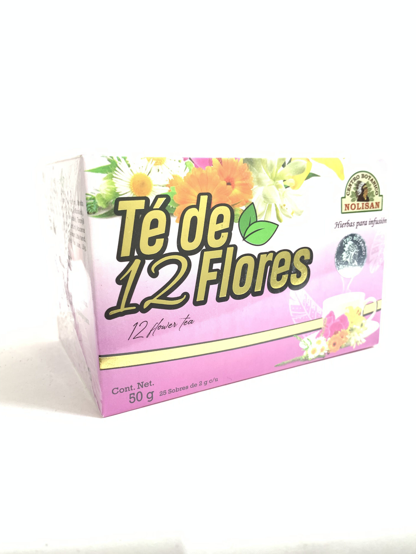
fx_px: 417
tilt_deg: -12.4
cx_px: 208
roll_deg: +1.1
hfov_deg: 53.1
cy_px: 277
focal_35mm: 26
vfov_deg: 67.3
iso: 250
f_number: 1.8
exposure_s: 1/60
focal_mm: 4.25
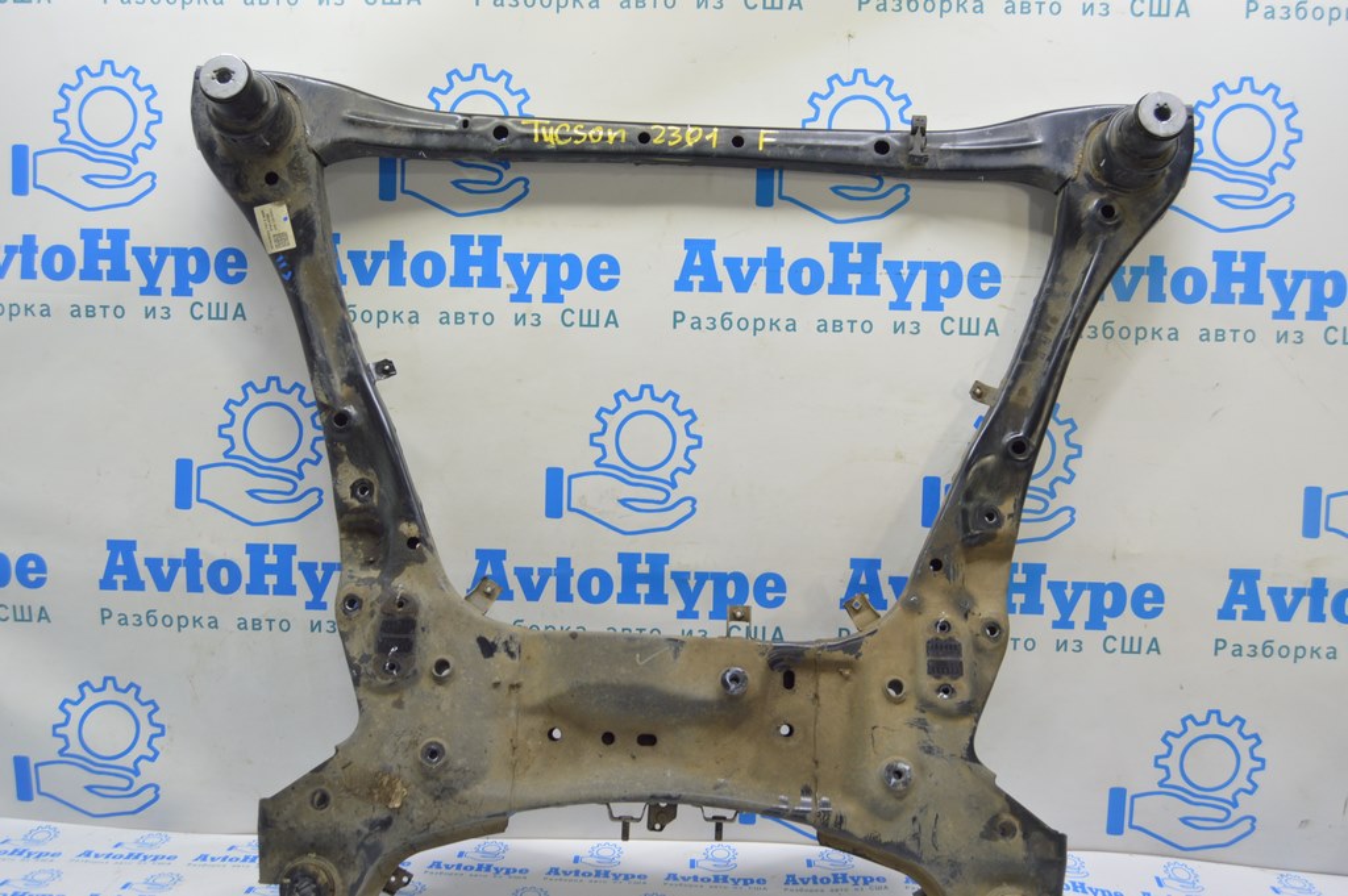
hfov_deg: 57.3
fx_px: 1235
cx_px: 674
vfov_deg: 39.9
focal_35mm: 33
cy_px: 448
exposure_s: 1/20
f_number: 5.6
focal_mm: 22
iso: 400
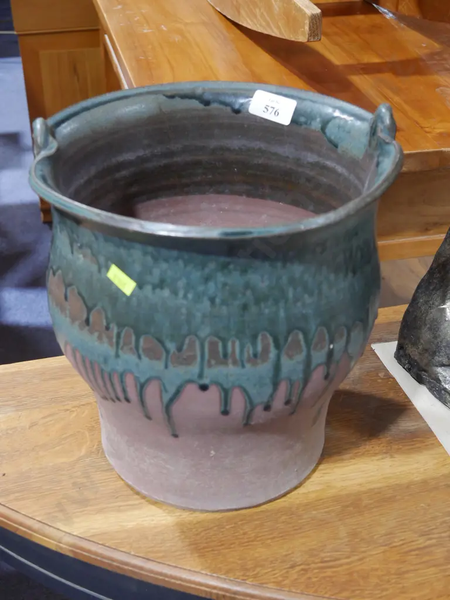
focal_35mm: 50
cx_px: 225
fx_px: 867
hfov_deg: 29.1
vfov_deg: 38.2
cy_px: 300
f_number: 5.3
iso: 1600
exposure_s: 1/60
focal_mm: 25
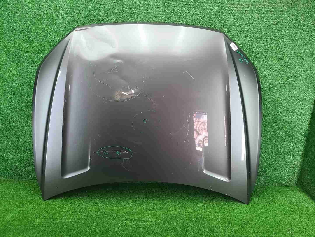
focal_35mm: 26
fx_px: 237
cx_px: 158
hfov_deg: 67.3
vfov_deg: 53.1
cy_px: 118
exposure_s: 1/50
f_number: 1.8
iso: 154
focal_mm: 5.4
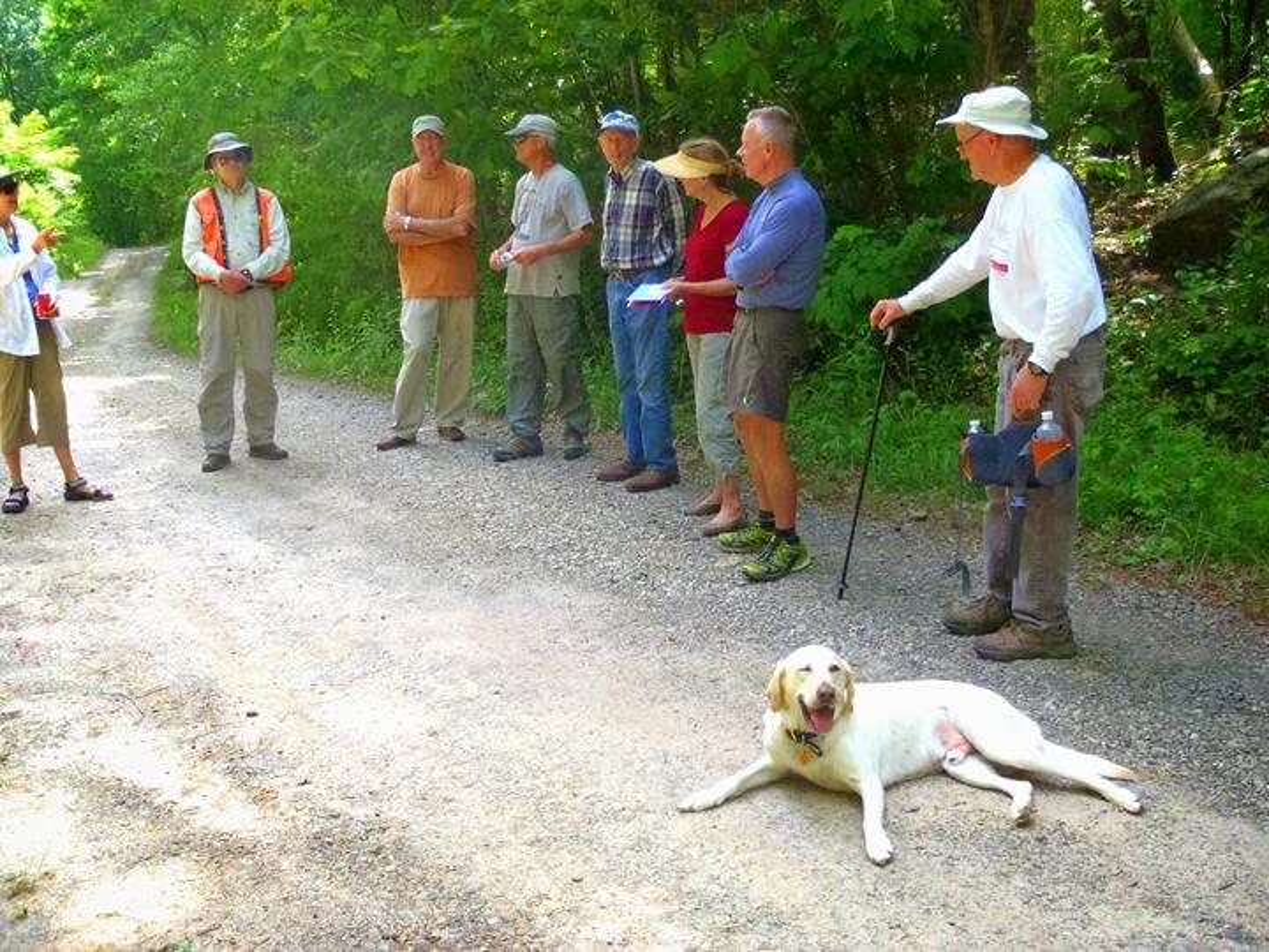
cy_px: 476
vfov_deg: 36.0
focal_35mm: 40
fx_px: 1466
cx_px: 634
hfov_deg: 46.8
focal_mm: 7.28
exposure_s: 1/250
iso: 400
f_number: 4.7
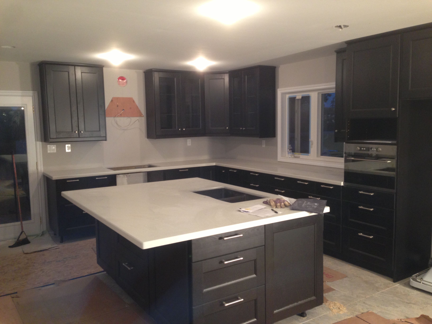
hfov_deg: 55.4
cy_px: 162
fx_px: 412
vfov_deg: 42.9
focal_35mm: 33
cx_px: 216
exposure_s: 1/20
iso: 160
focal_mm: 4.13
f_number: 2.4
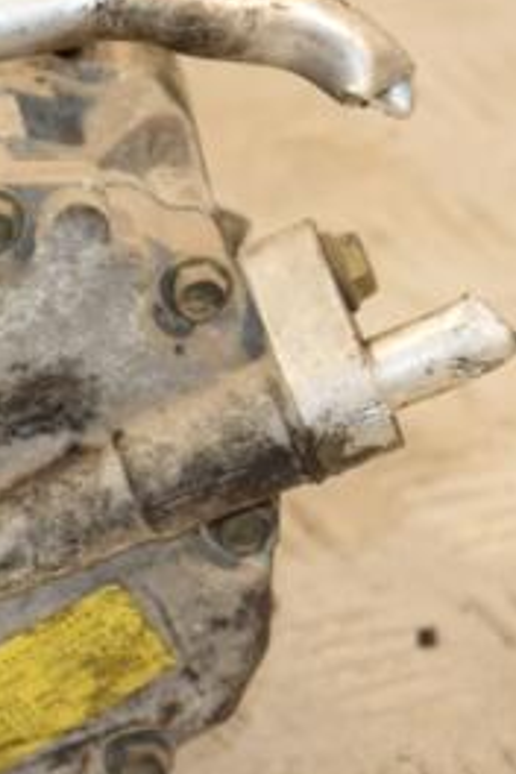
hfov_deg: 4.4
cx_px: -23
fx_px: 6750
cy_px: 495
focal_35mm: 314
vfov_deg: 6.6
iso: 800
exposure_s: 1/200
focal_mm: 92
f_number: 5.6
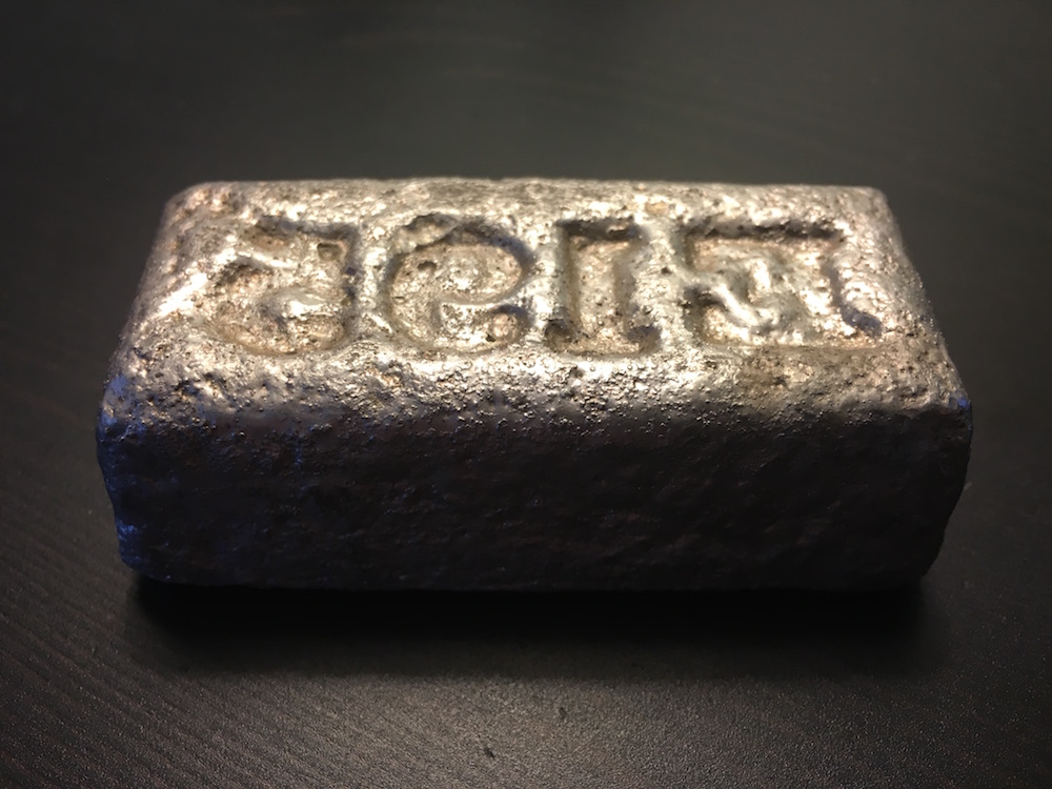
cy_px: 394
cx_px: 526
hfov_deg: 61.7
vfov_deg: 48.2
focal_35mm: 29
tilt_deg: -48.7
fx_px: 881
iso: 50
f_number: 2.2
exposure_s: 1/30
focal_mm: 4.15
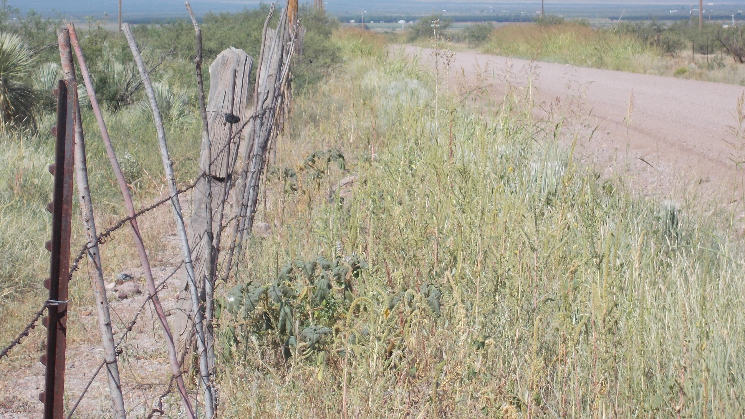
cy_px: 127
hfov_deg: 14.7
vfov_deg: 8.3
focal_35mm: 146
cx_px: 365
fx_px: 2884
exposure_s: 1/320
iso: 80
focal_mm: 20.1
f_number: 6
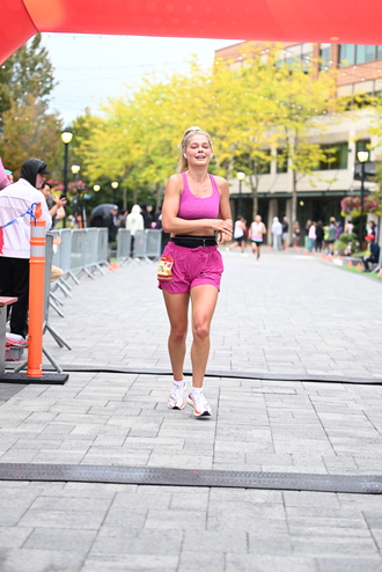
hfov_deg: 17.3
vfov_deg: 25.7
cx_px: 192
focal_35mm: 79
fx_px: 1256
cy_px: 277
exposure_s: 1/1600
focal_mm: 71
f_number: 2.8
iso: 1250
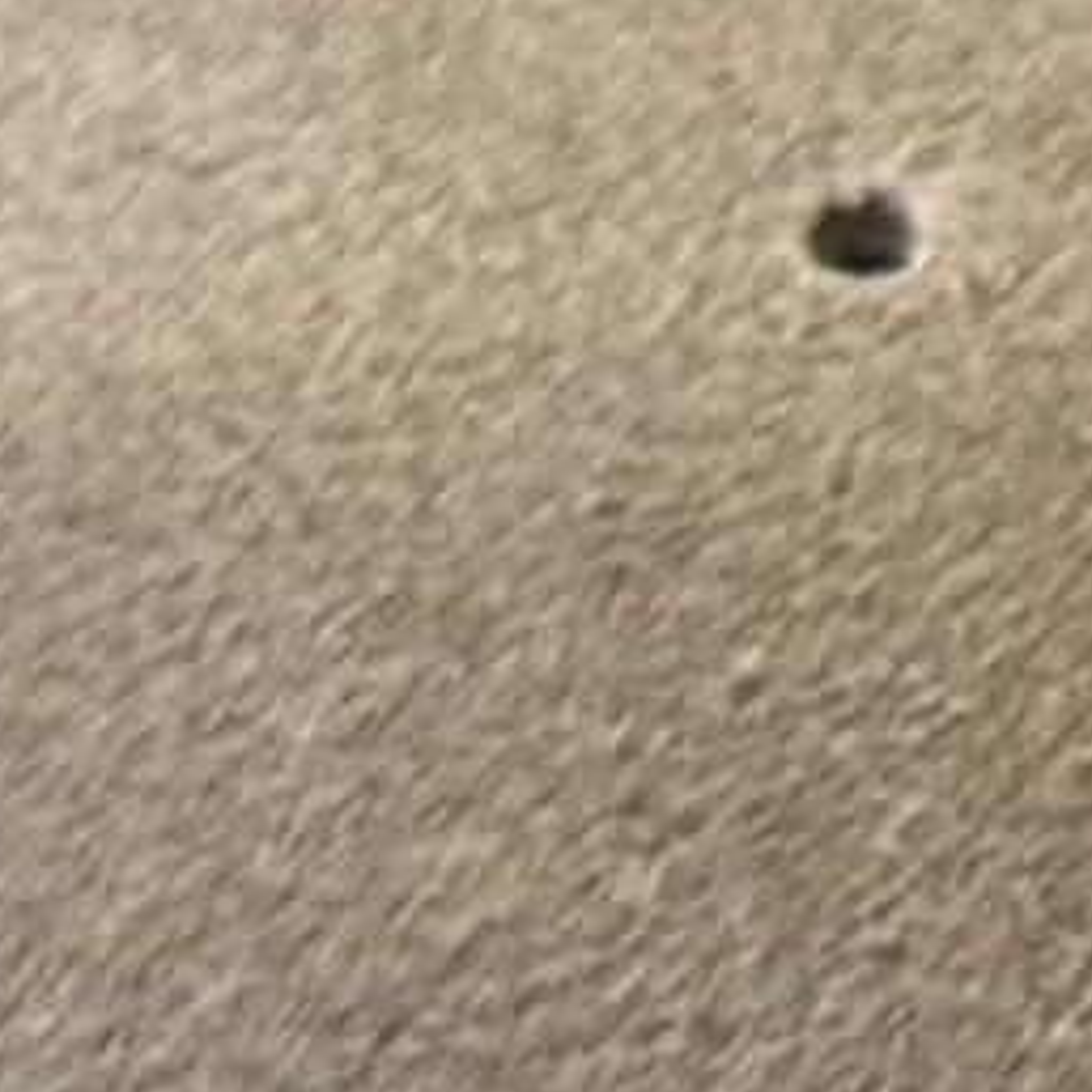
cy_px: 799
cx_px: 3947
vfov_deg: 4.1
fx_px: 15097
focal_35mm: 423
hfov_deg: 3.9
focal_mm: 6.76
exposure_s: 1/50
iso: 250
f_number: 1.78
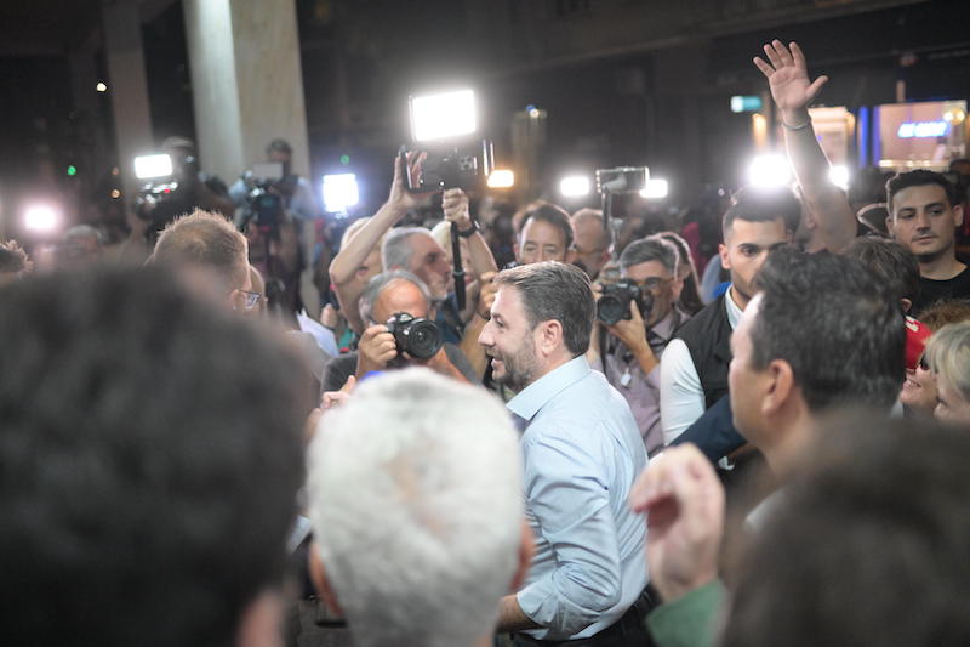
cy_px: 324
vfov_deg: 37.8
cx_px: 485
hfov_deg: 54.4
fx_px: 943
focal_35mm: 35
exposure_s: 1/1250
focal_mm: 35
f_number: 2
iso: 6400
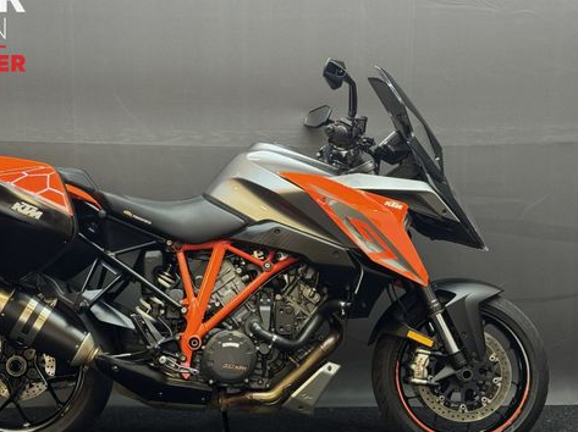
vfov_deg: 22.5
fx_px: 1085
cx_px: 221
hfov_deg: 29.7
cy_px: 262
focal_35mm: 65
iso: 160
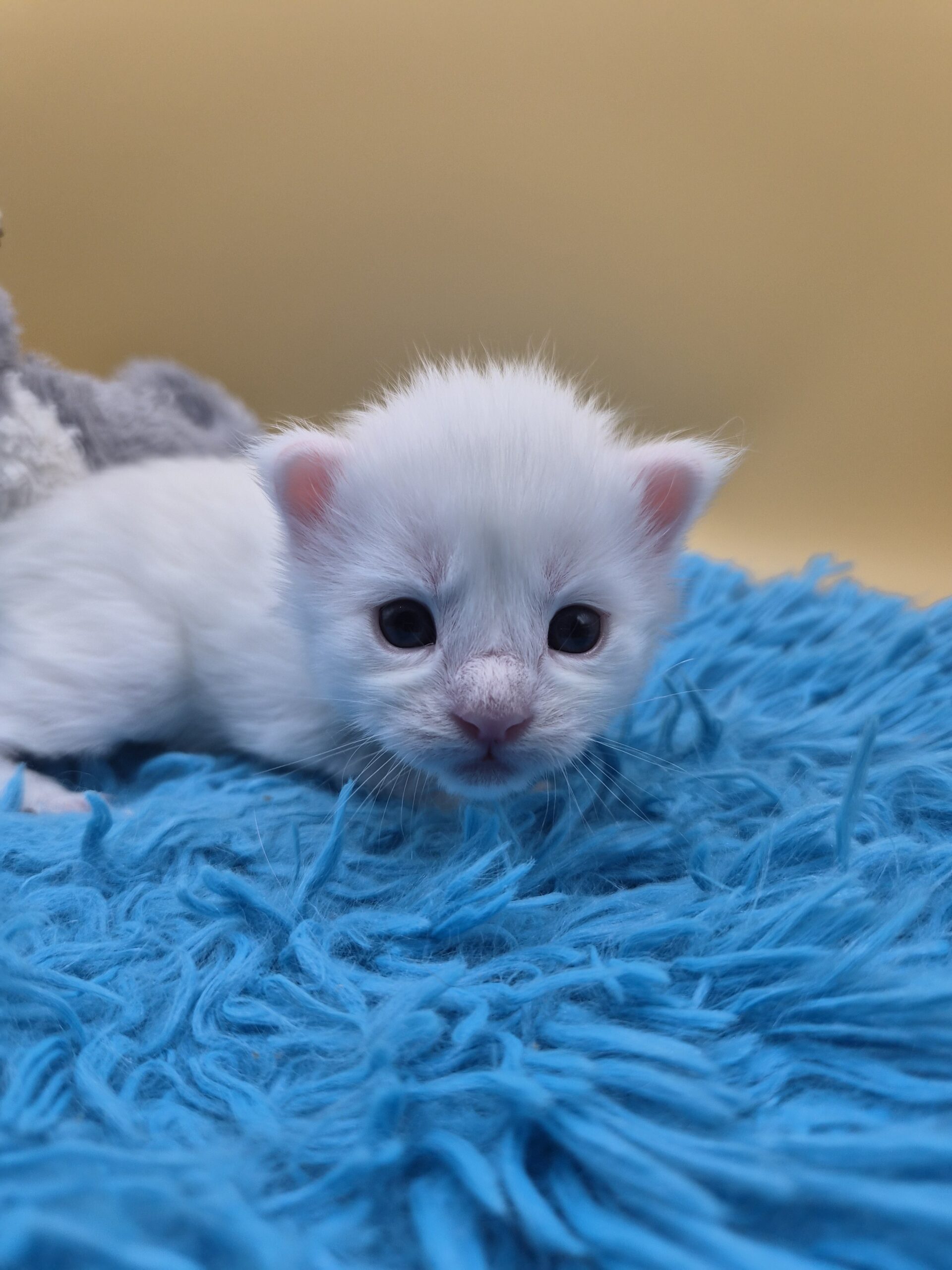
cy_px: 635
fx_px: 843
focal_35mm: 23
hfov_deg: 58.9
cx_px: 476
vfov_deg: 73.9
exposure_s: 1/1468
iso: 80
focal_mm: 5.4
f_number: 1.8
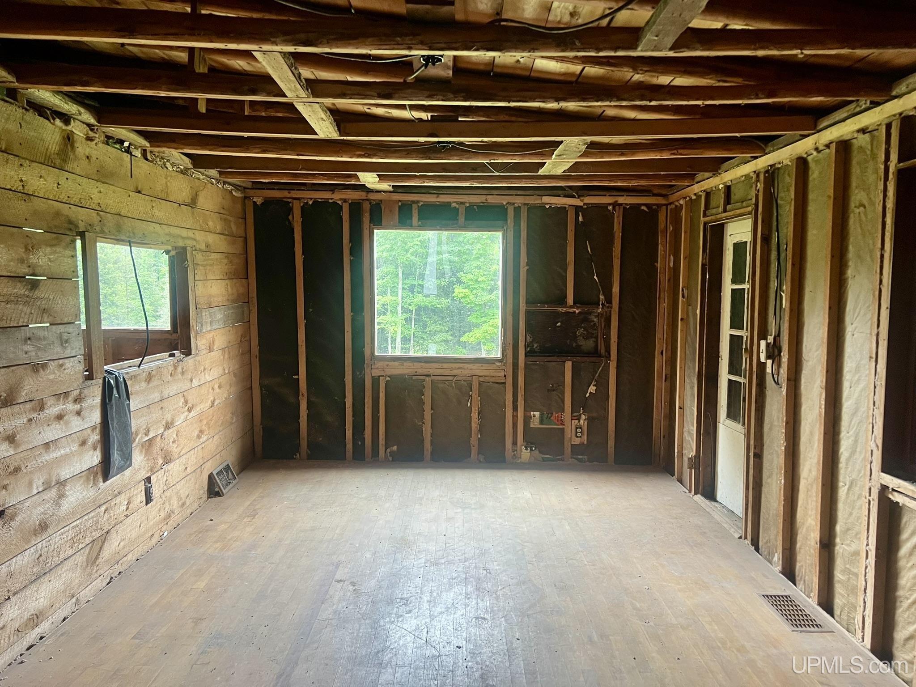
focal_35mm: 26
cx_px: 458
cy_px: 344
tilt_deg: -4.9
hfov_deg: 67.3
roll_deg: -1.1
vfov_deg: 53.1
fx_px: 688
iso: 125
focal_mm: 5.7
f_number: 1.5
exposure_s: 1/98
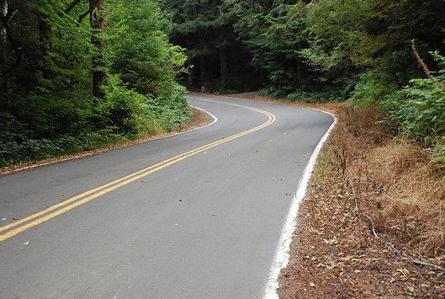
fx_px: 713
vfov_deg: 23.7
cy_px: 156
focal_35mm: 58
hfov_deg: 34.7
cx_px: 232
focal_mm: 35
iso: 1600
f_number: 4.5
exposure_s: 1/250
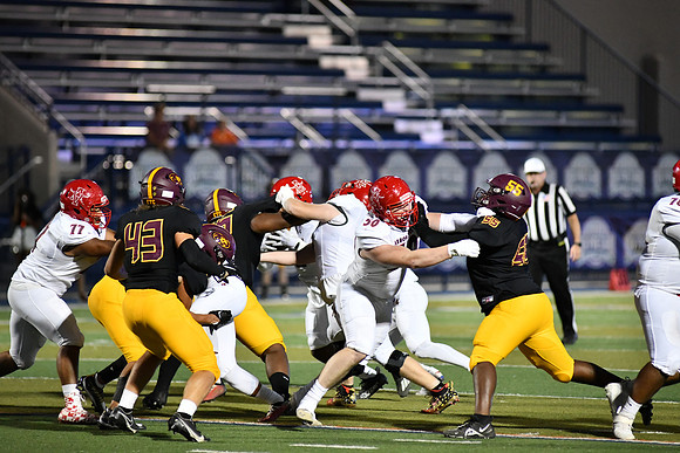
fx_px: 5668
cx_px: 340
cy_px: 226
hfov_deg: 6.9
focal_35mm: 300
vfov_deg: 4.6
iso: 6400
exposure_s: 1/1250
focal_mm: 300
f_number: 4
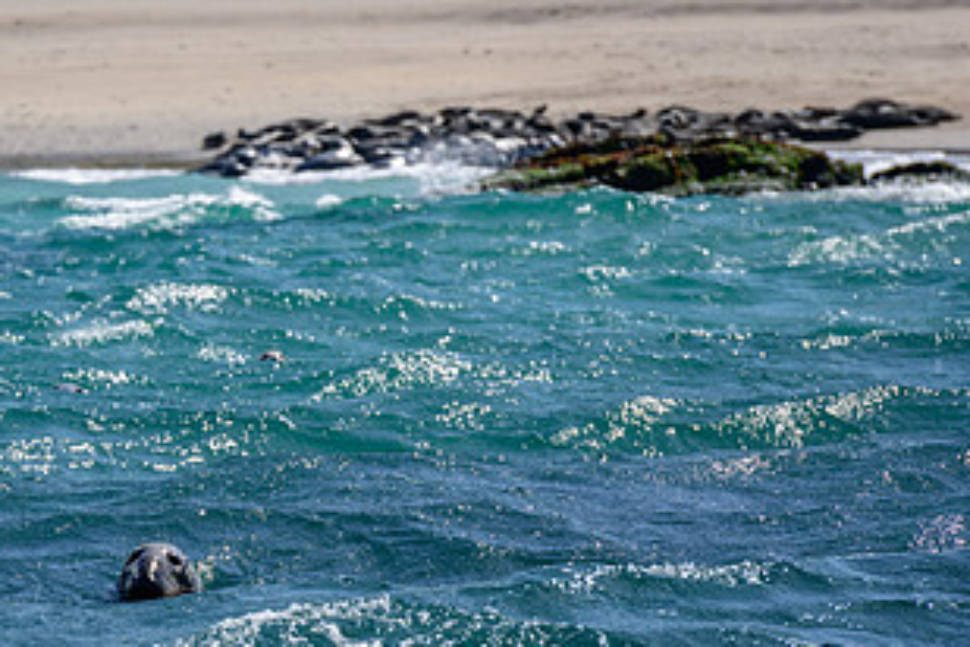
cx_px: 122
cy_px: 457
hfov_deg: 5.5
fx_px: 10130
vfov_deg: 3.7
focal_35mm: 376
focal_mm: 200
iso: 200
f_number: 8
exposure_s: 1/800
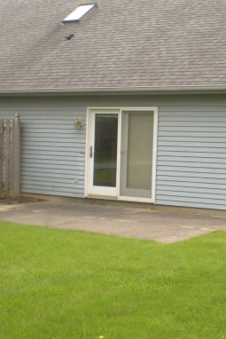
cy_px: 174
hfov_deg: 19.6
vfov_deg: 29.2
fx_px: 649
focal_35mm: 69
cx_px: 165
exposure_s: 1/160
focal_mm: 6.3
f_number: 4.6
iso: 89
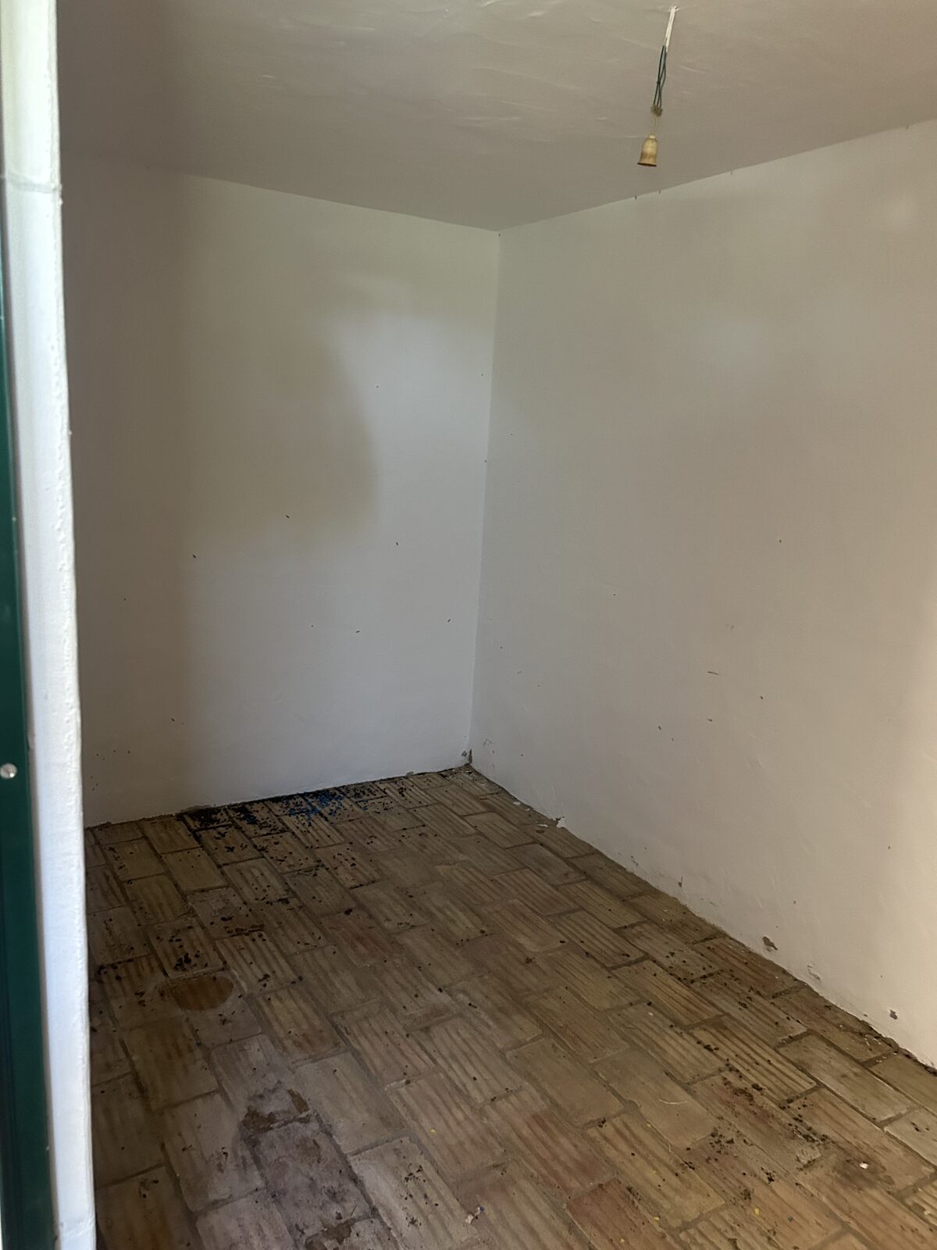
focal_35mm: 26
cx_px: 468
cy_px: 625
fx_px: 938
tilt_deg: -12.6
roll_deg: -4.2
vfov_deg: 67.3
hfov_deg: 53.1
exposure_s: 1/60
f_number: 1.5
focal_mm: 5.7
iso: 500
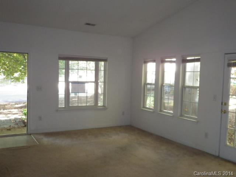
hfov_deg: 54.0
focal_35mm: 34
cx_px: 118
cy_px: 88
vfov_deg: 41.8
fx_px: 232
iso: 640
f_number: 3.8
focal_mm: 6.1
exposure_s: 1/50
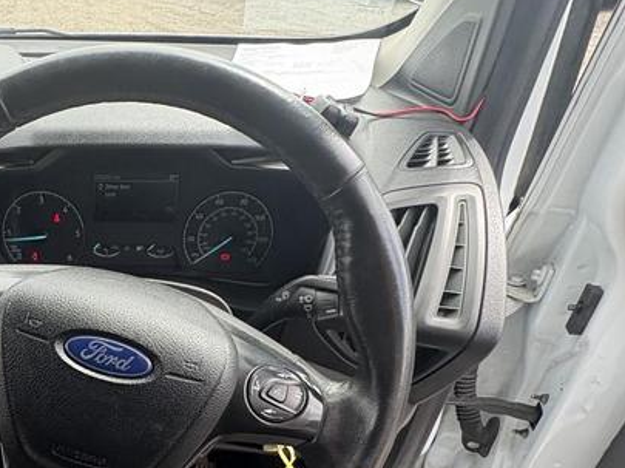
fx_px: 559
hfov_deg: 52.6
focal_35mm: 31
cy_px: 406
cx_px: 83
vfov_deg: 42.3
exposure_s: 1/139
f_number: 2.2
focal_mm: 2.22
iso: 100
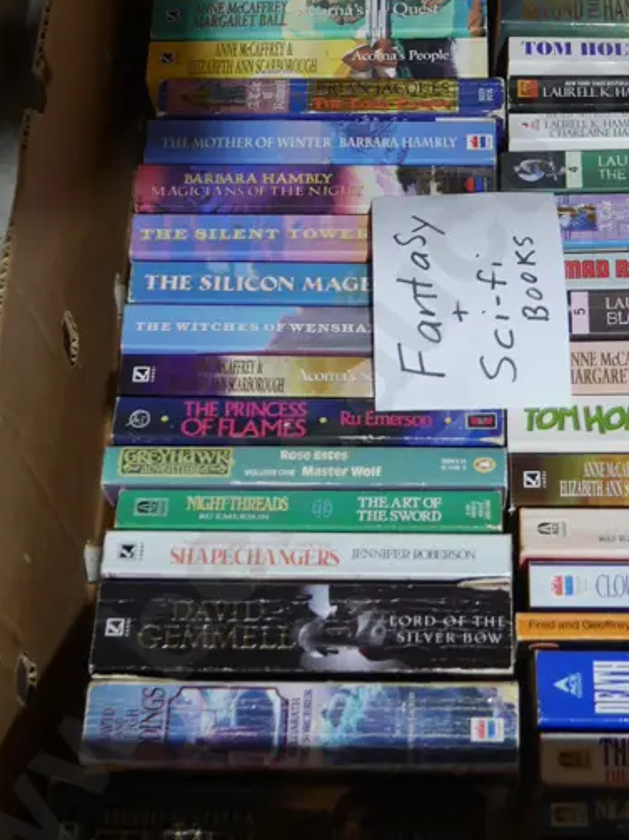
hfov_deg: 25.5
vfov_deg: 33.6
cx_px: 424
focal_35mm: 57
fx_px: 1382
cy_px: 297
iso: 640
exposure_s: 1/60
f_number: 3.5
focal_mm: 14
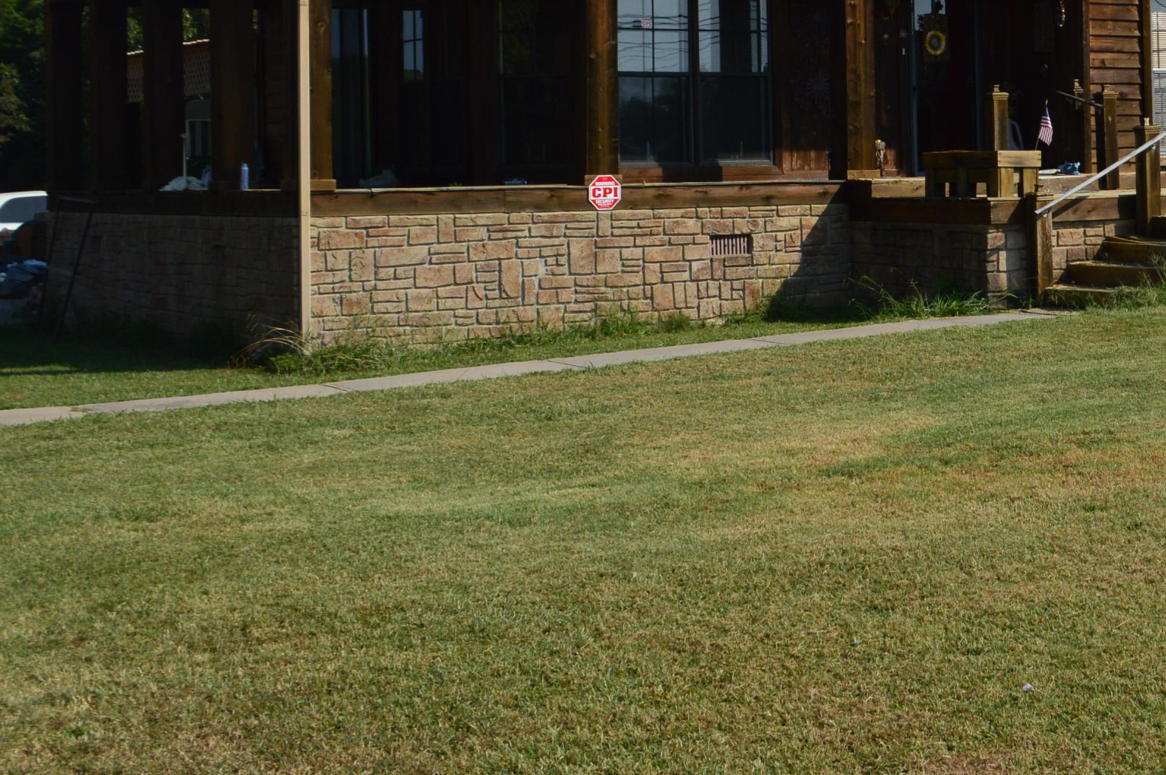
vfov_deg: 18.1
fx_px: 2394
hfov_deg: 26.5
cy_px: 96
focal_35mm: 74
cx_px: 1033
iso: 360
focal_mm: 26
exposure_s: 1/500
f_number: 11
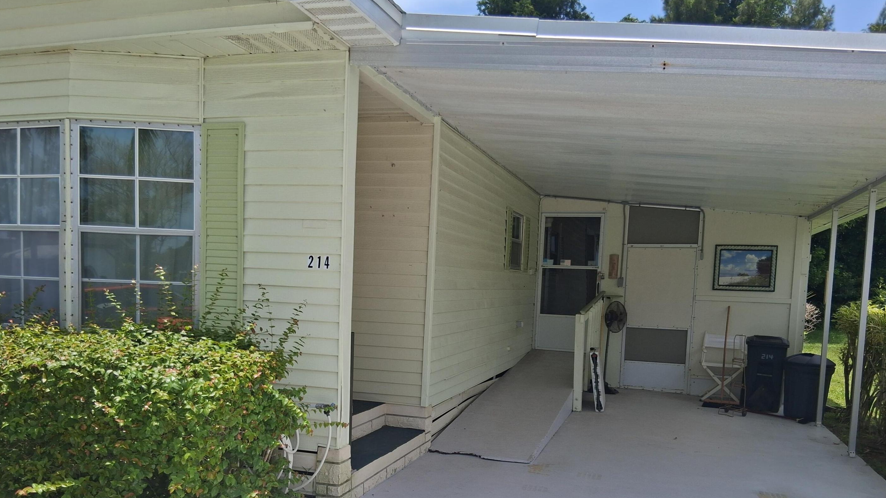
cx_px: 439
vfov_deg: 39.6
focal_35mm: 29
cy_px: 338
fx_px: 681
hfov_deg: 66.1
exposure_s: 1/965
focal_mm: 3.98
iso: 25
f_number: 1.8
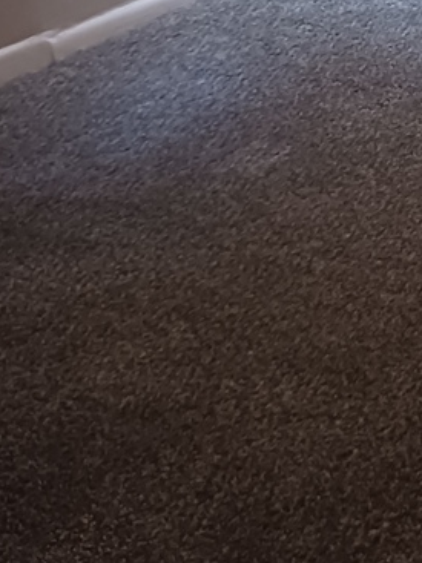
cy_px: -196
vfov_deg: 17.3
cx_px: 813
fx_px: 1724
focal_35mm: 106
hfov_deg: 12.5
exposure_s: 1/24
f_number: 1.8
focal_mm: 4
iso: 400
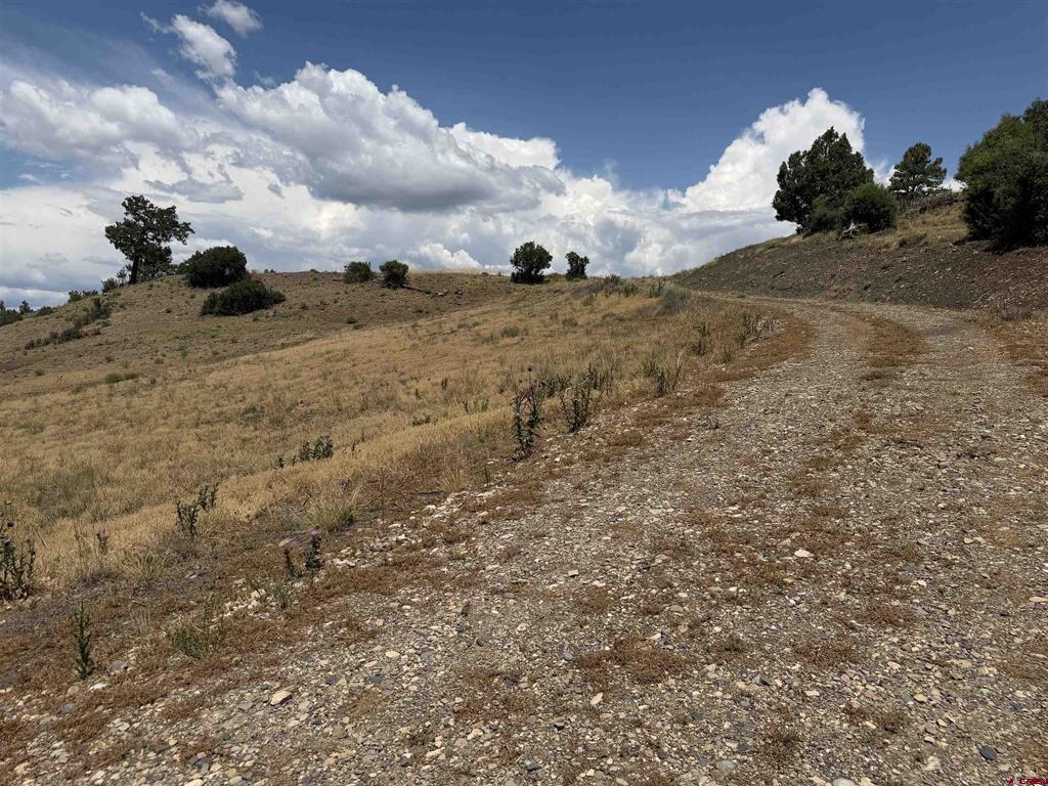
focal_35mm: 24
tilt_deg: -4.0
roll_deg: +0.6
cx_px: 524
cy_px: 393
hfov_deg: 71.6
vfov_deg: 56.8
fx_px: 727
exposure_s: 1/9091
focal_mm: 6.76
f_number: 1.78
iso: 80
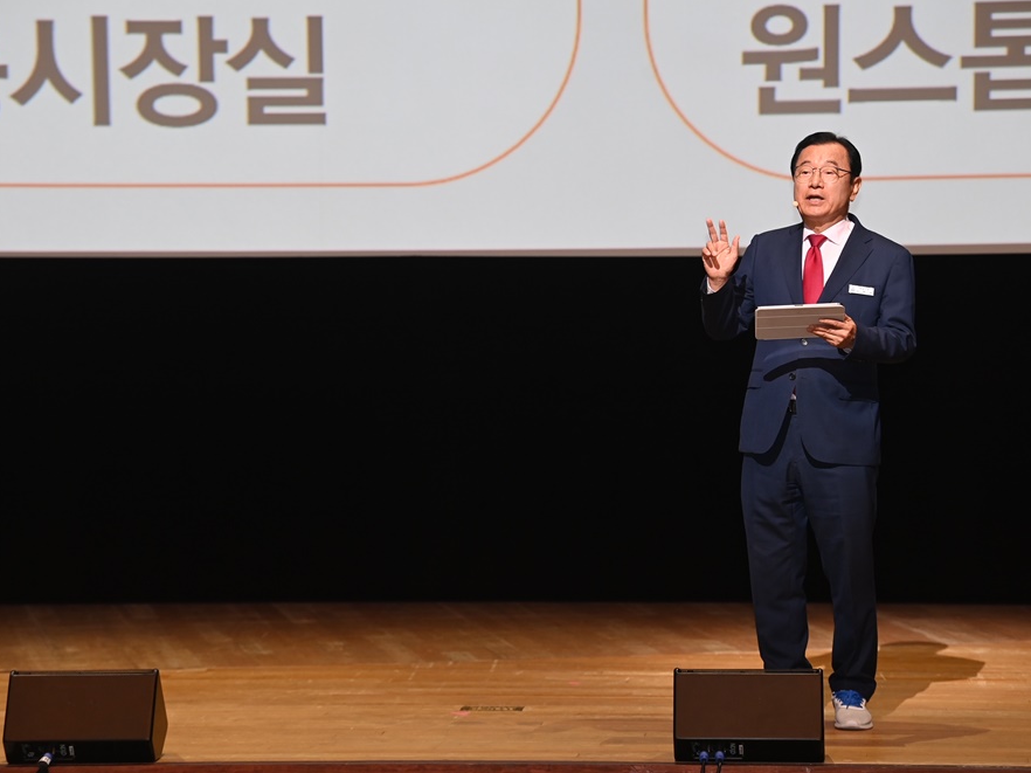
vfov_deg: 8.8
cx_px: 501
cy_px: 385
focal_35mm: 169
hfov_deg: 11.7
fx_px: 5032
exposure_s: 1/100
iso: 1000
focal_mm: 155
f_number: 4.5
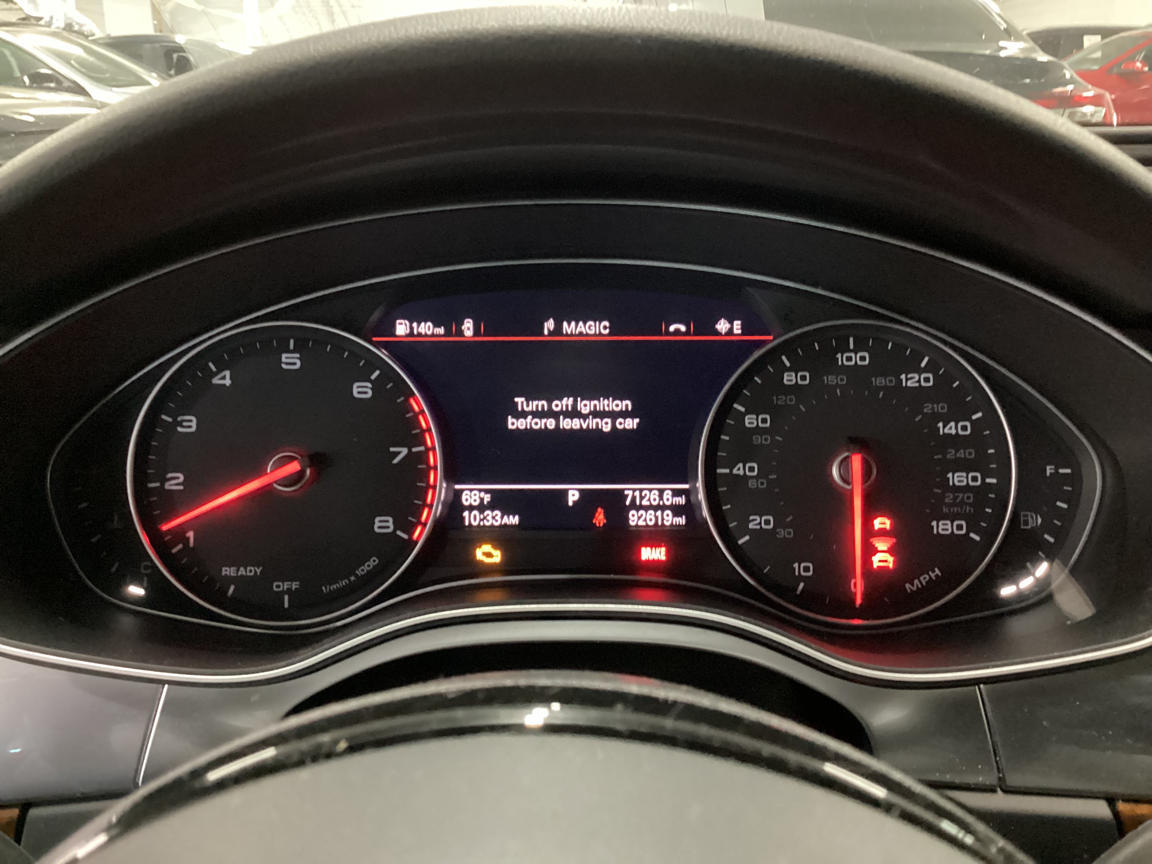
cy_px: 432
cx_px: 576
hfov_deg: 58.4
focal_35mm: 31
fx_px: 1032
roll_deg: -0.7
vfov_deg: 45.4
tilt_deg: -20.7
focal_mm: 3.3
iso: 640
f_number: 2.4
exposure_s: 1/17
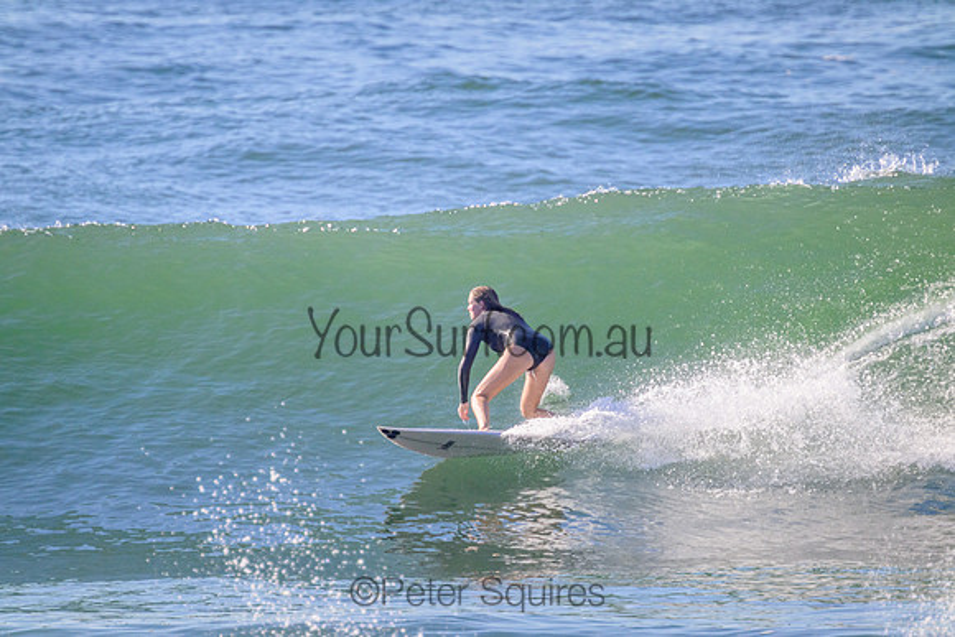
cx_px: 478
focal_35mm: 800
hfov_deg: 2.6
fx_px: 21226
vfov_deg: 1.7
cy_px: 318
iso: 1400
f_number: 11
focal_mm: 800
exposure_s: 1/2000
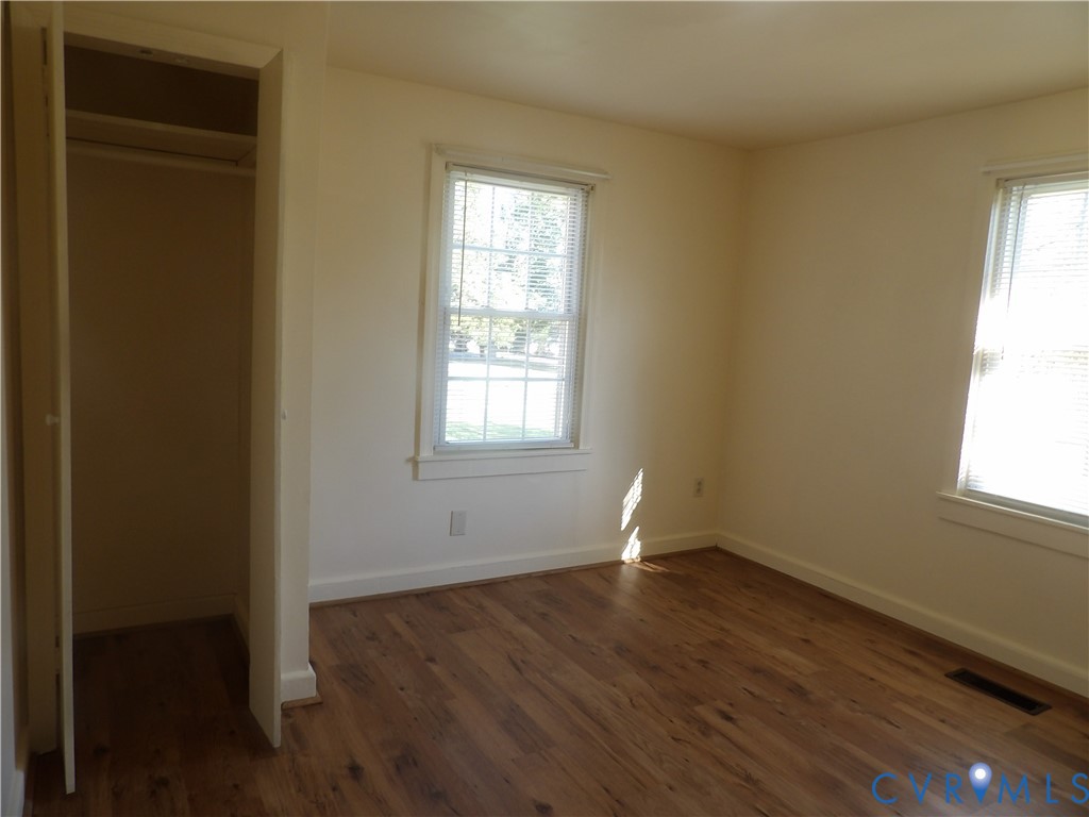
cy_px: 408
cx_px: 544
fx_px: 755
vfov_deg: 56.8
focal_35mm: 24
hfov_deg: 71.6
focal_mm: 4.3
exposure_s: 1/43
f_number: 3.2
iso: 100
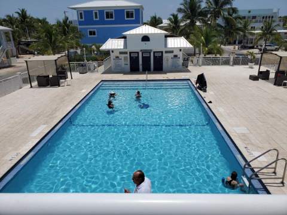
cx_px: 144
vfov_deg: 53.1
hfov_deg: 67.3
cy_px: 108
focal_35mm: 26
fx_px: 216
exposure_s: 1/4373
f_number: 2.4
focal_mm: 4.3
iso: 50
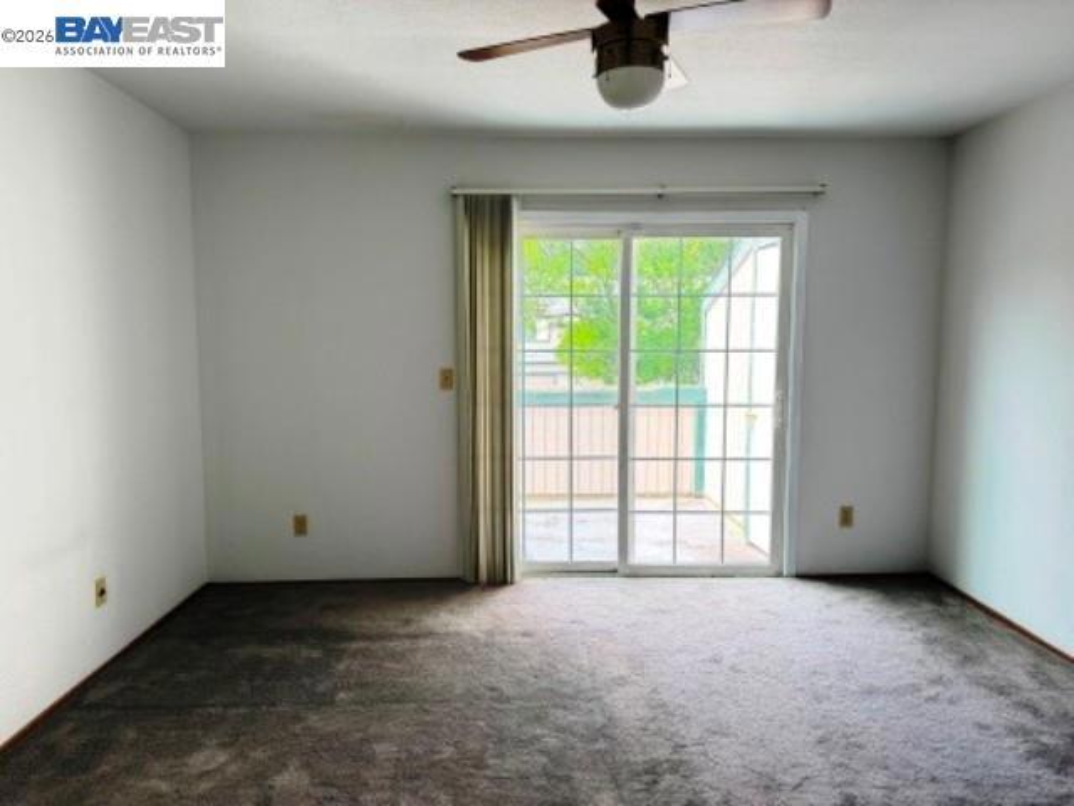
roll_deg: +0.3
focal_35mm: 24
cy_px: 403
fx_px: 745
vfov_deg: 56.8
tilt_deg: -6.2
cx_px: 537
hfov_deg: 71.6
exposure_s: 1/182
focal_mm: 6.76
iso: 80
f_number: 1.78
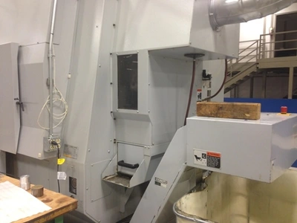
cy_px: 112
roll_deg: +1.2
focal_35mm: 33
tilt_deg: -3.3
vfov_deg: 42.9
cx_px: 148
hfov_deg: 55.4
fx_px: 283
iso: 80
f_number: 2.4
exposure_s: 1/20
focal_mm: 4.12
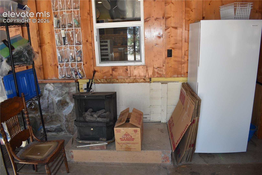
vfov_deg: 47.9
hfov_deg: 67.4
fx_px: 196
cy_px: 88
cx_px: 131
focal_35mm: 27
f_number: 5
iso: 800
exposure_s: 1/160
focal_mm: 18
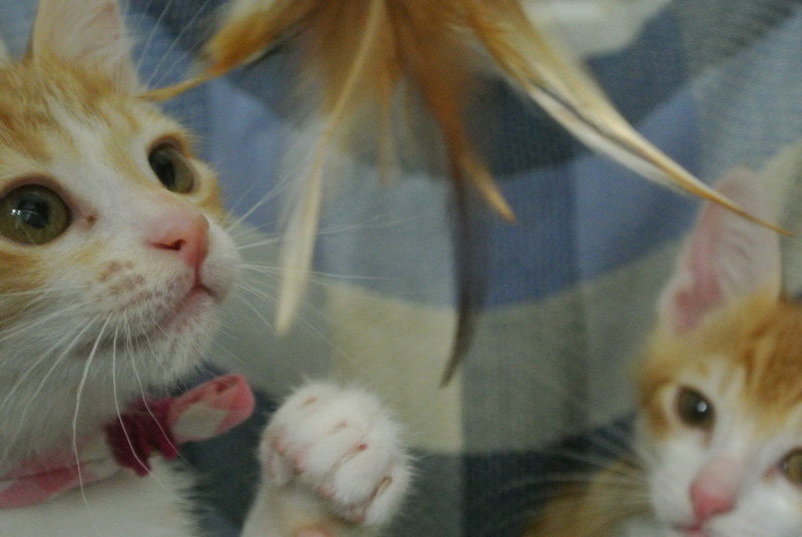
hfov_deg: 25.0
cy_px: 268
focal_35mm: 81
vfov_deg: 16.9
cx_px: 401
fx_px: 1807
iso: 3200
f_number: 5.6
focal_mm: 30
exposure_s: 1/60
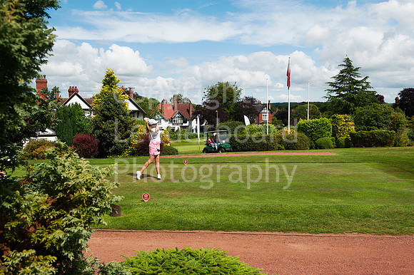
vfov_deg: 37.8
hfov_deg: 54.5
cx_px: 207
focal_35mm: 35
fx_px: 402
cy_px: 138
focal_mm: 35
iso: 320
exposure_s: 1/1000
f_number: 7.1
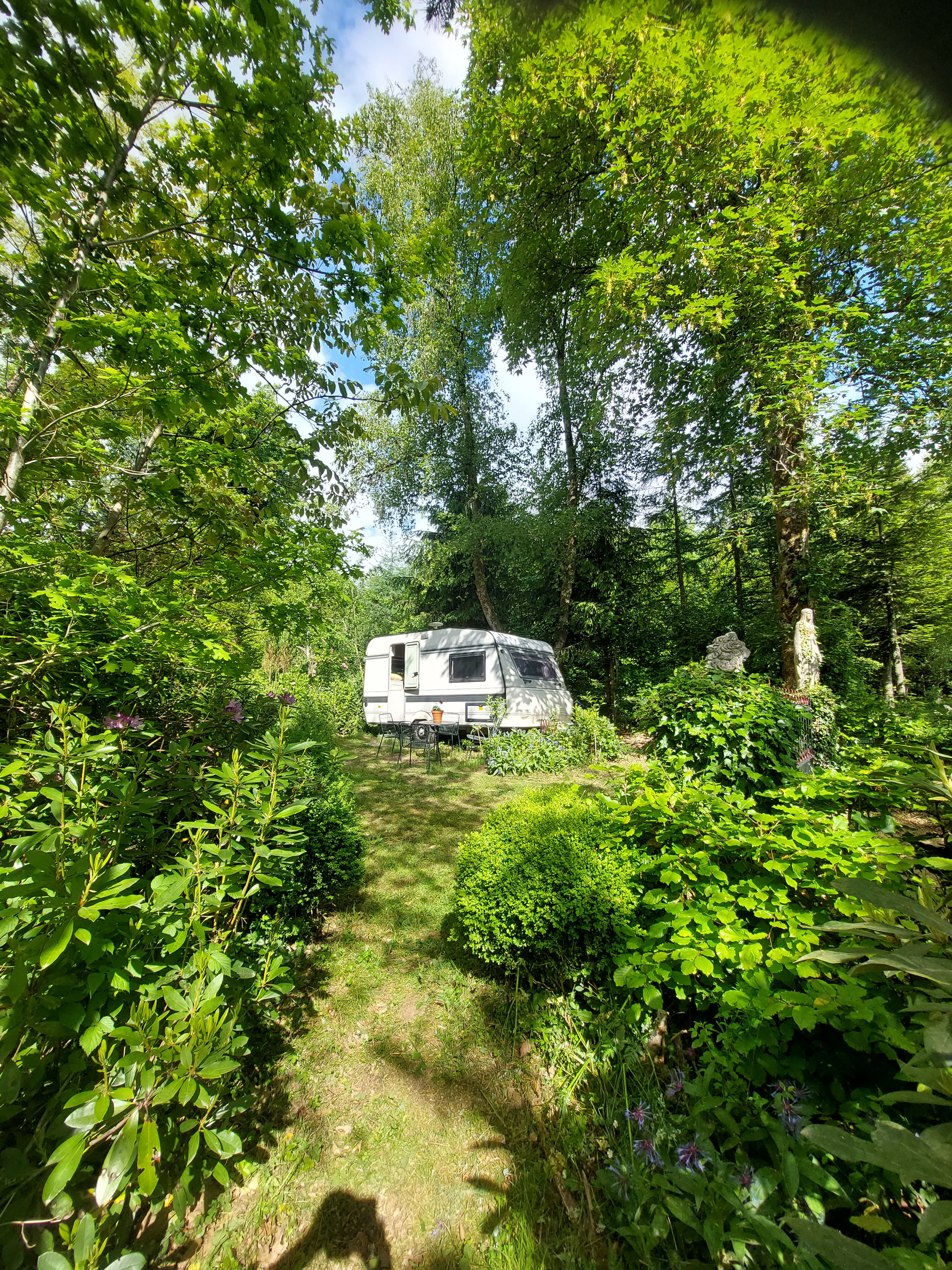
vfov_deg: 106.2
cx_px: 476
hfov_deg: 89.9
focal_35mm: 13
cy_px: 635
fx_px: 477
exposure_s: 1/592
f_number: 2.2
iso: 50
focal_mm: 1.74
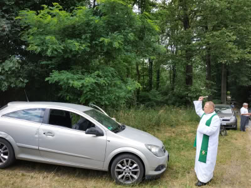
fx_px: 174
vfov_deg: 56.8
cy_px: 94
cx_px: 126
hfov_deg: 71.6
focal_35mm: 24
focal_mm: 3.94
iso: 250
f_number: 1.9
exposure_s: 1/867
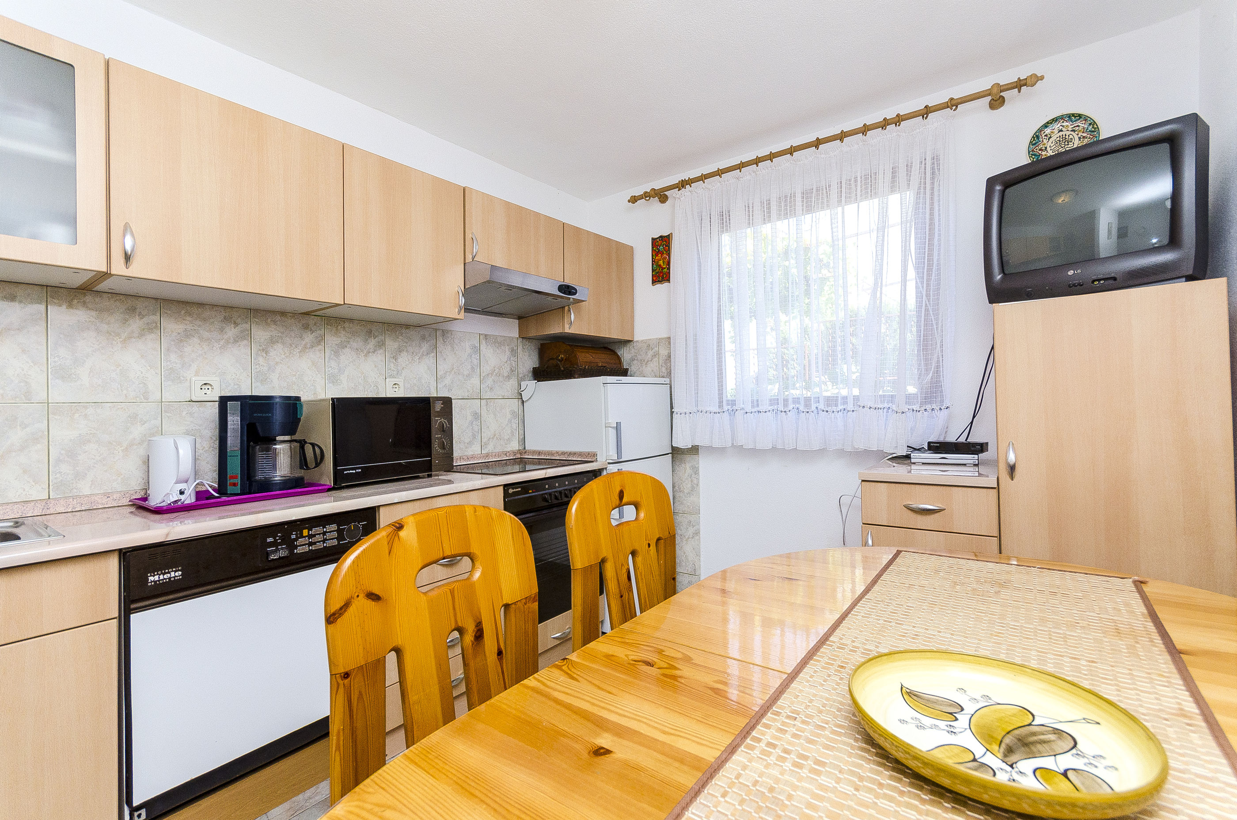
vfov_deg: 77.1
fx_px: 514
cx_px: 618
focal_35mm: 15
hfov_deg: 100.5
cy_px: 410
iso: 250
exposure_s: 1/200
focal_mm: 10
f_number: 8
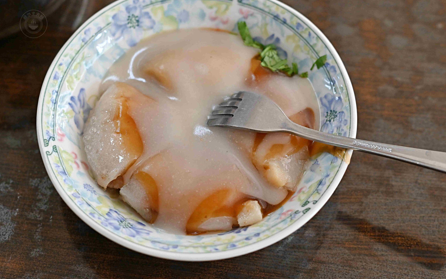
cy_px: 143
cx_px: 225
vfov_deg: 16.7
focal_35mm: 78
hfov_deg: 26.5
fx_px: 948
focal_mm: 50
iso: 560
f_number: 3.2
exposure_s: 1/200
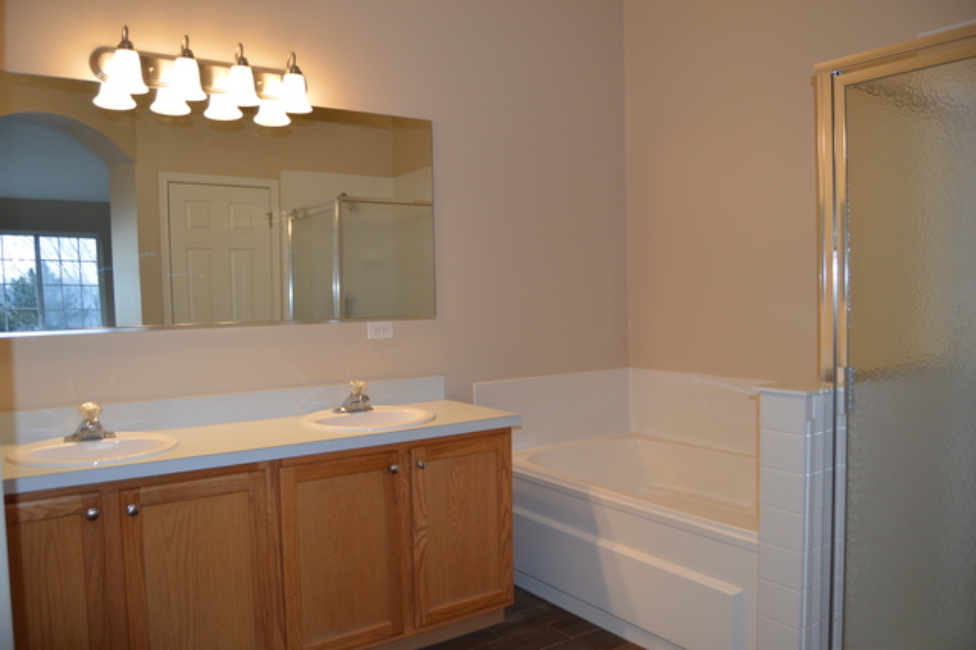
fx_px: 732
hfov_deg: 67.4
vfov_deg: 47.9
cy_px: 325
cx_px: 488
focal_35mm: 27
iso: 400
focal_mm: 18
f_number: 4
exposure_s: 1/100
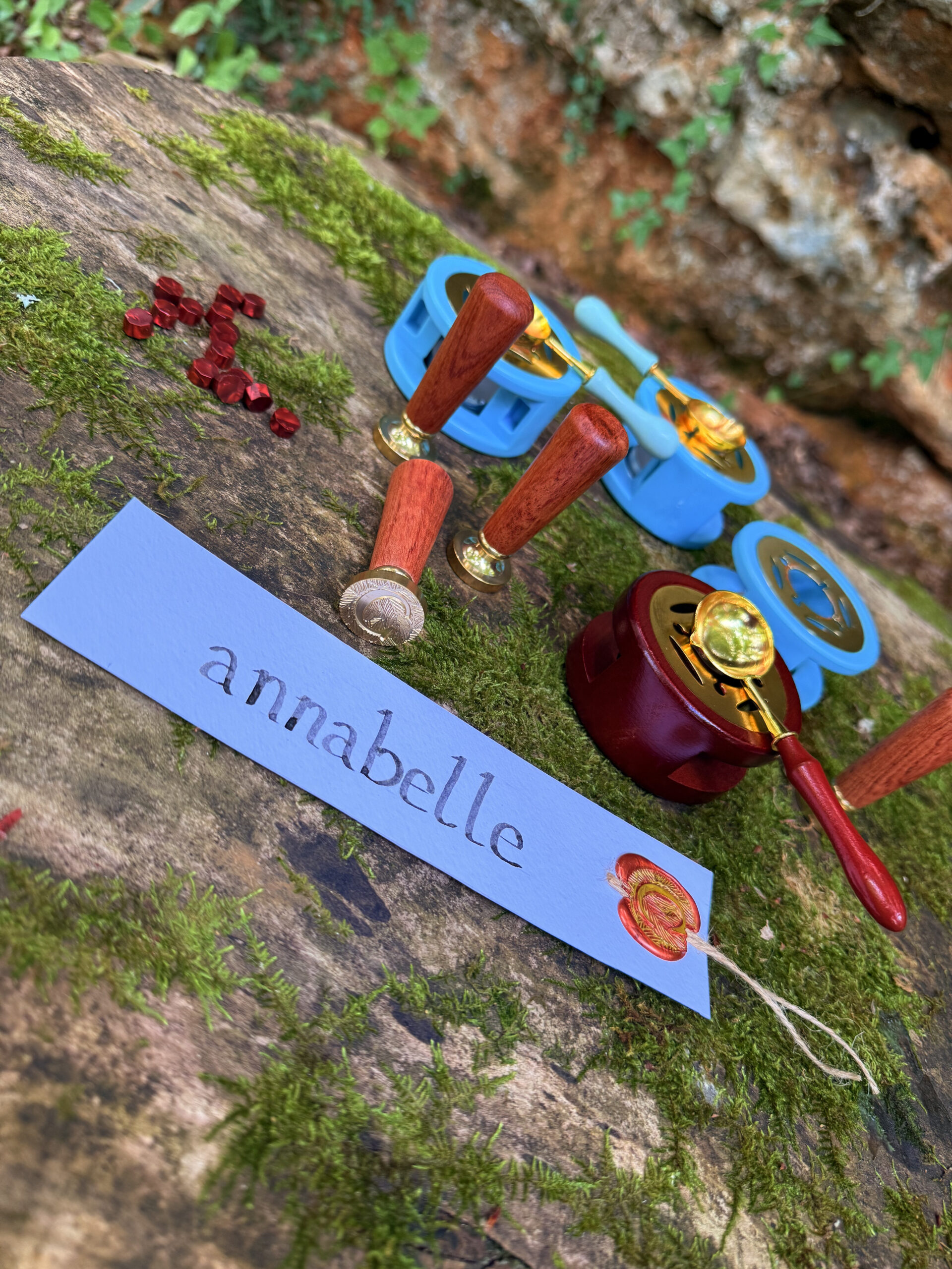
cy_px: 634
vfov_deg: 71.6
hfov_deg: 56.8
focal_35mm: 24
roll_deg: -44.2
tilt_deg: -35.4
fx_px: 880
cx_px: 476
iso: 160
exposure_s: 1/121
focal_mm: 6.76
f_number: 1.78
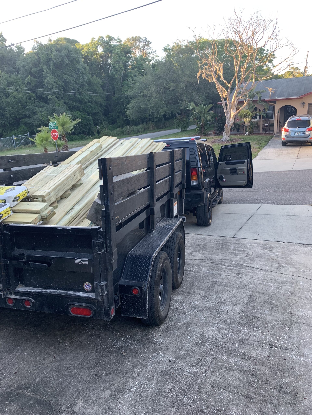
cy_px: 208
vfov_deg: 67.3
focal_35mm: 26
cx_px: 156
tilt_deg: -16.6
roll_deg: +5.3
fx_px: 312
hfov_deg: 53.1
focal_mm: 4.25
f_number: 1.8
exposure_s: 1/121
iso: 40
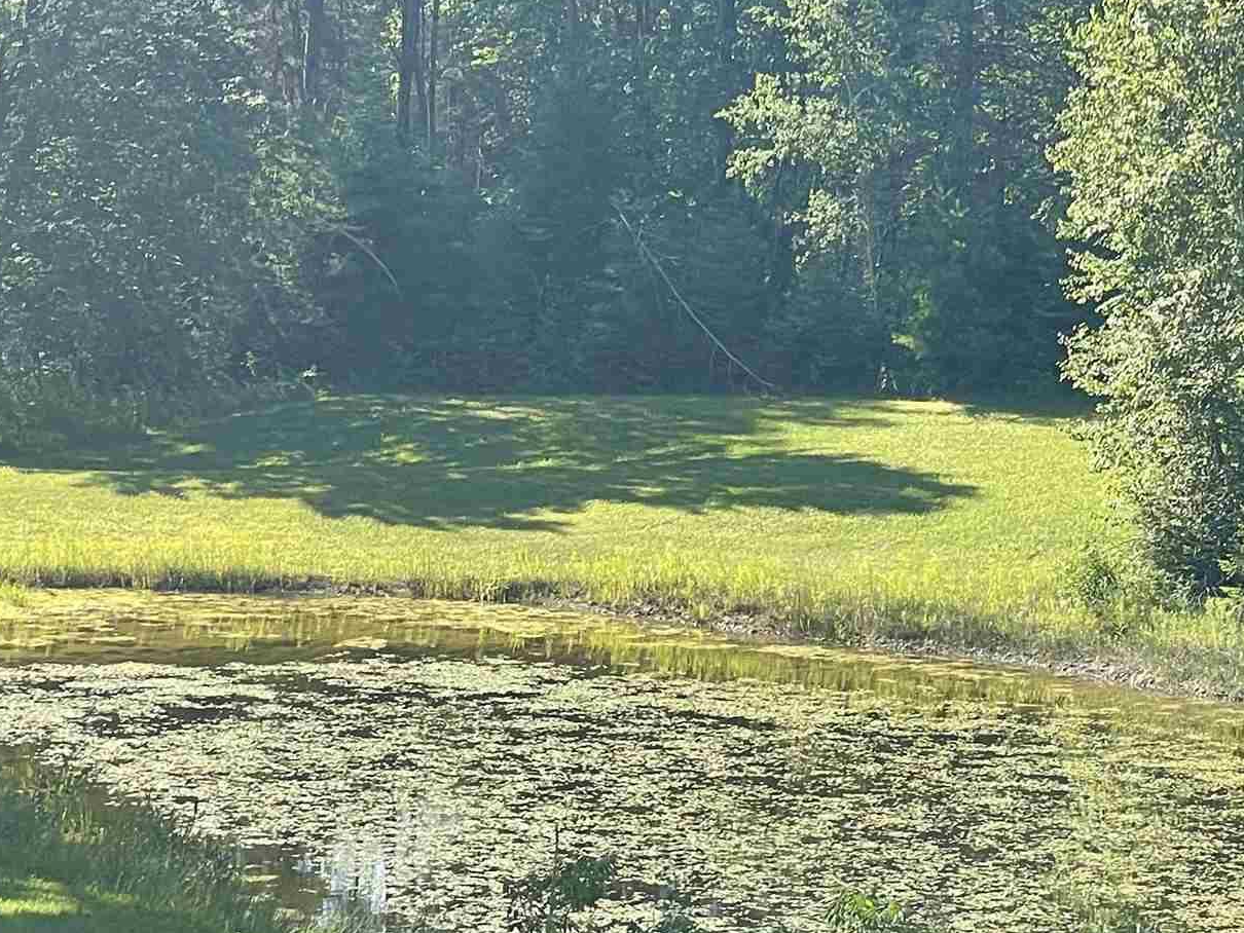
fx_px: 4745
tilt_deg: -1.9
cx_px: 1170
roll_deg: -3.2
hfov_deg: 14.7
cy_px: 532
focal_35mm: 132
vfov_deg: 11.2
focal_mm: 6
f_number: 2
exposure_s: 1/428
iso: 25
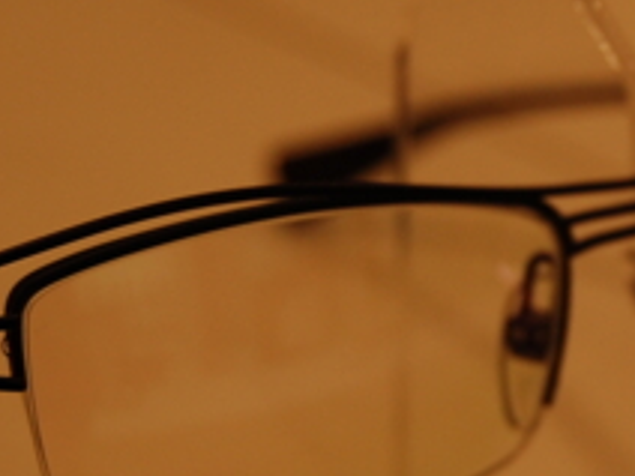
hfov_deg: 14.1
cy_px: 272
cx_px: 569
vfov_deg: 10.7
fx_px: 2550
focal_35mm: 139
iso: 400
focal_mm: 32
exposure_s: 1/60
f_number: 4.5
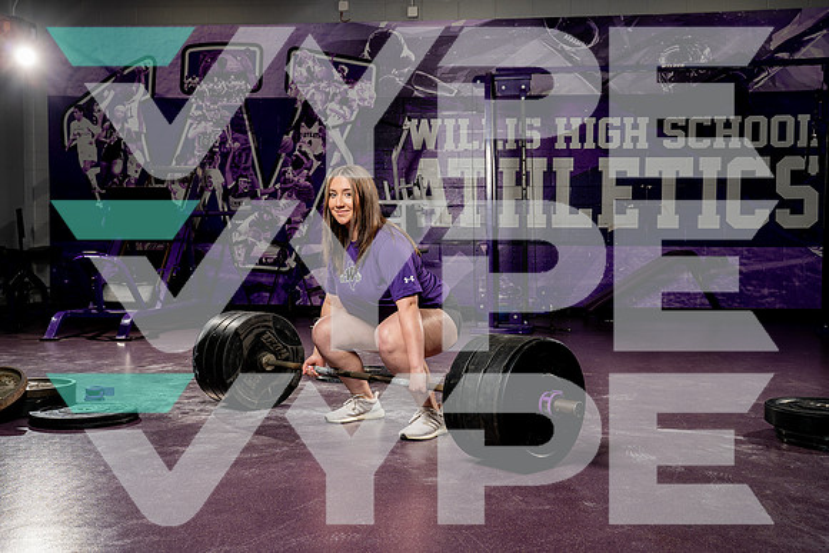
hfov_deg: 46.6
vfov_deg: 32.1
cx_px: 415
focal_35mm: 42
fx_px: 962
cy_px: 272
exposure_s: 1/250
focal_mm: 41
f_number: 8
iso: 100
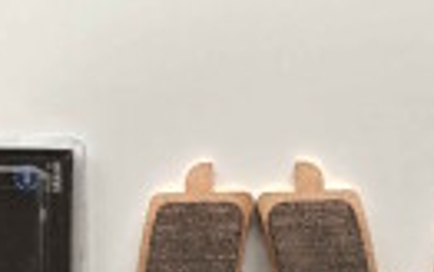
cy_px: 478
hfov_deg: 15.3
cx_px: 258
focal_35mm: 136
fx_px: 1609
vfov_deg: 9.2
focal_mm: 3.99
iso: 40
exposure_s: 1/30
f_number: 1.8
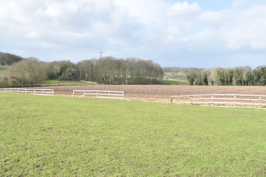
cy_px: 88
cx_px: 133
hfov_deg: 55.1
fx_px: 255
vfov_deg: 38.4
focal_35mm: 34
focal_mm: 23
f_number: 20
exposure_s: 1/200
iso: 800
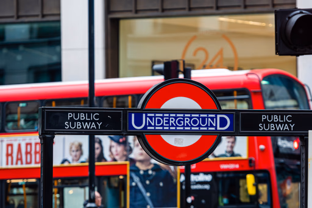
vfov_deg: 5.7
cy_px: 104
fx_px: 2079
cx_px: 156
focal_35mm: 240
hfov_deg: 8.6
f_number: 4
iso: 400
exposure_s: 1/200
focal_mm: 160
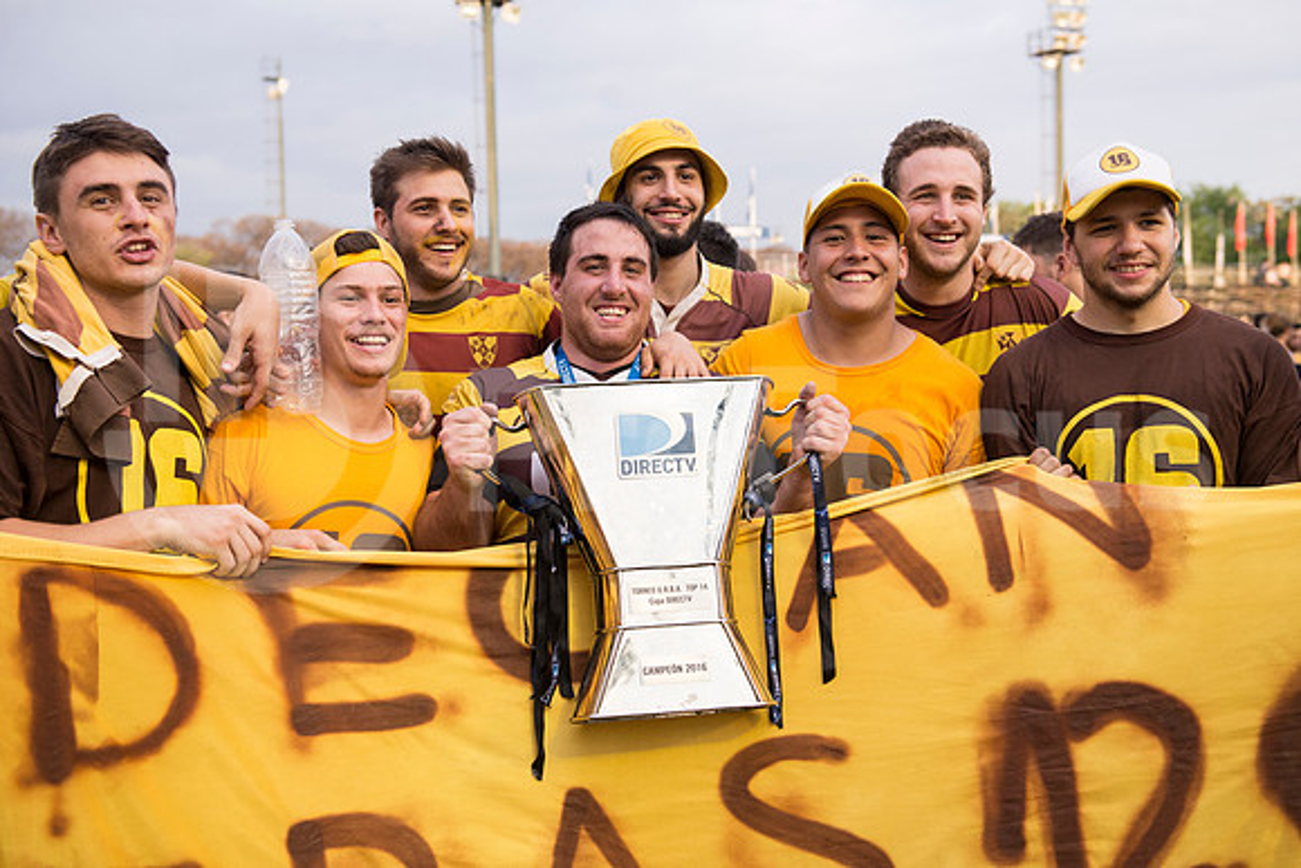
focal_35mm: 44
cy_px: 434
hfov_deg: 44.5
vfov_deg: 30.5
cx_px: 650
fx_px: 1590
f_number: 4
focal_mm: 44
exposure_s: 1/1000
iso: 1600
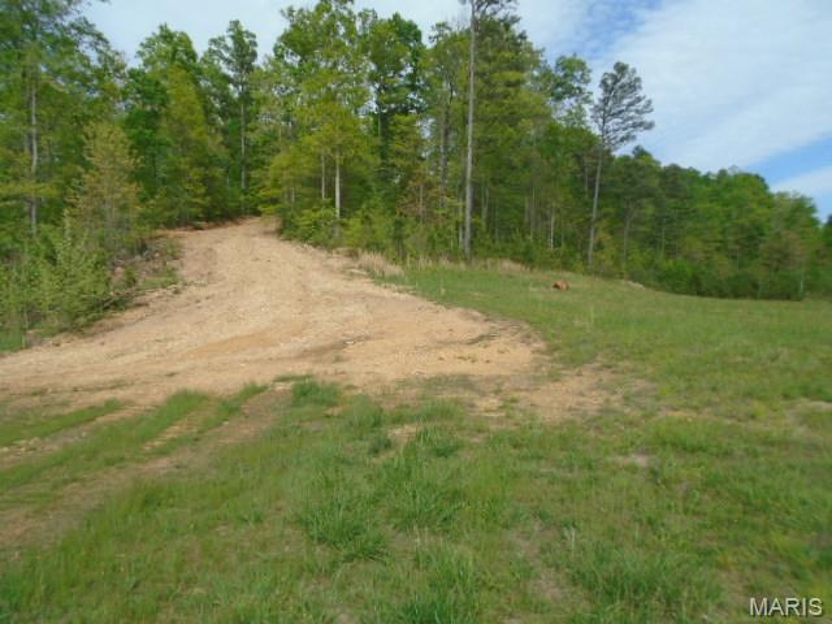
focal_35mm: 26
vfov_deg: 53.1
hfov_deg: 67.3
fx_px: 625
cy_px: 312
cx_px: 416
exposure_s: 1/200
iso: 100
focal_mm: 4.6
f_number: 8
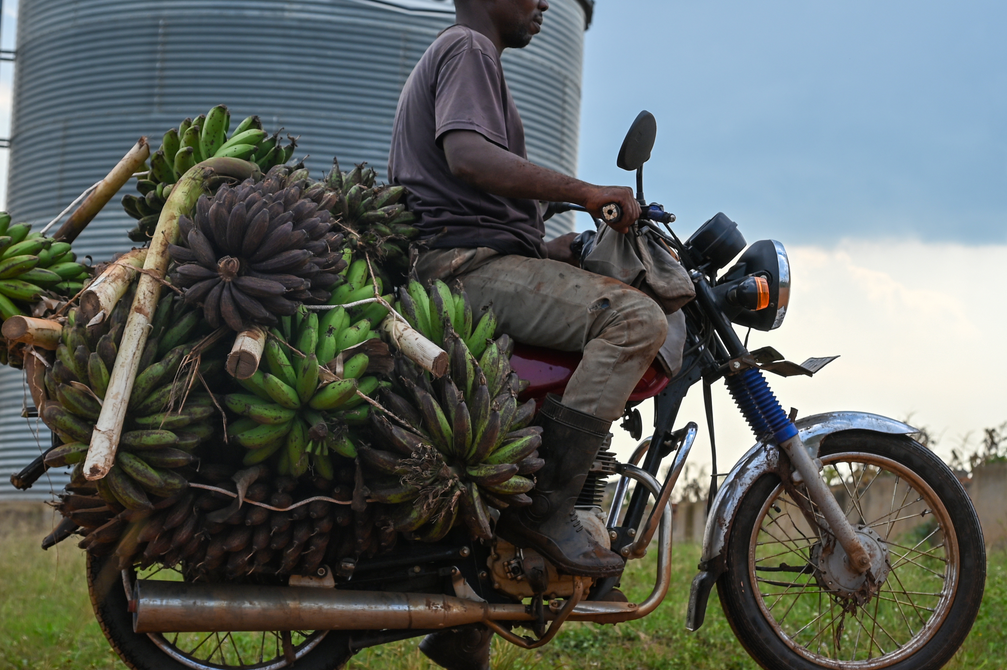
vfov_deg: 16.6
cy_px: 295
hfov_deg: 24.7
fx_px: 2292
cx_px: 606
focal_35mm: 82
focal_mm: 47
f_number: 5.6
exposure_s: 1/250
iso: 100
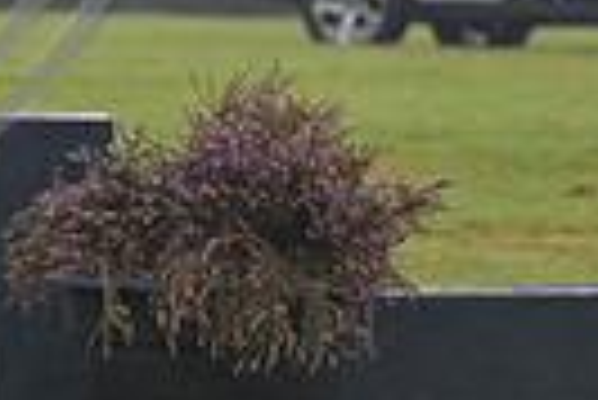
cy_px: -294
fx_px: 10177
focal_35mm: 612
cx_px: -342
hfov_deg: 3.4
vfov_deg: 2.2
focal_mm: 140
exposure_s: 1/1000
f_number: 5
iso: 1100
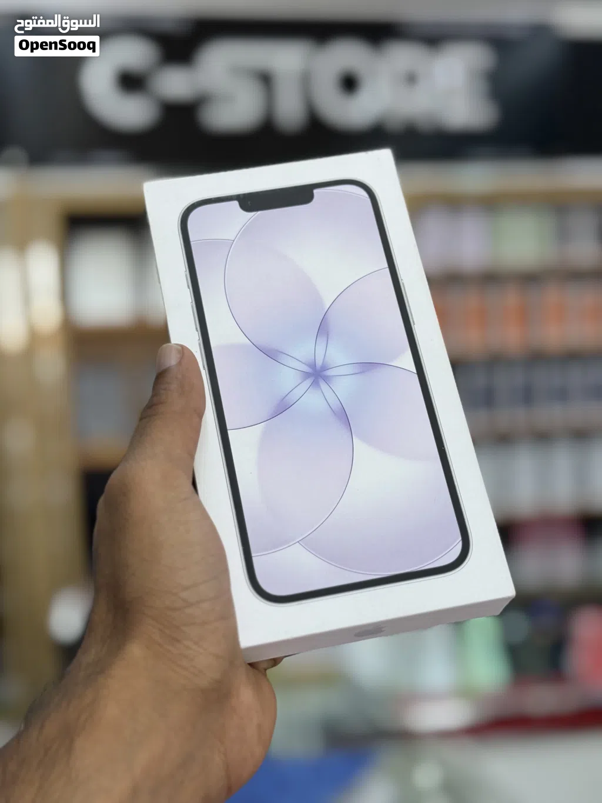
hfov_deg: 30.3
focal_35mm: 48
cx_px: 301
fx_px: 1113
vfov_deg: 39.7
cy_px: 402
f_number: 1.78
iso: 64
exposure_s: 1/778
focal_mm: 6.76
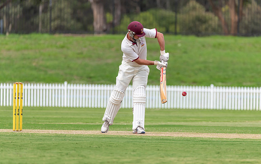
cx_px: 142
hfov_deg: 4.1
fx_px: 3679
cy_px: 87
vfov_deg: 2.5
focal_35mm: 517
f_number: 6.3
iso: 500
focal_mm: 460
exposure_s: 1/1600
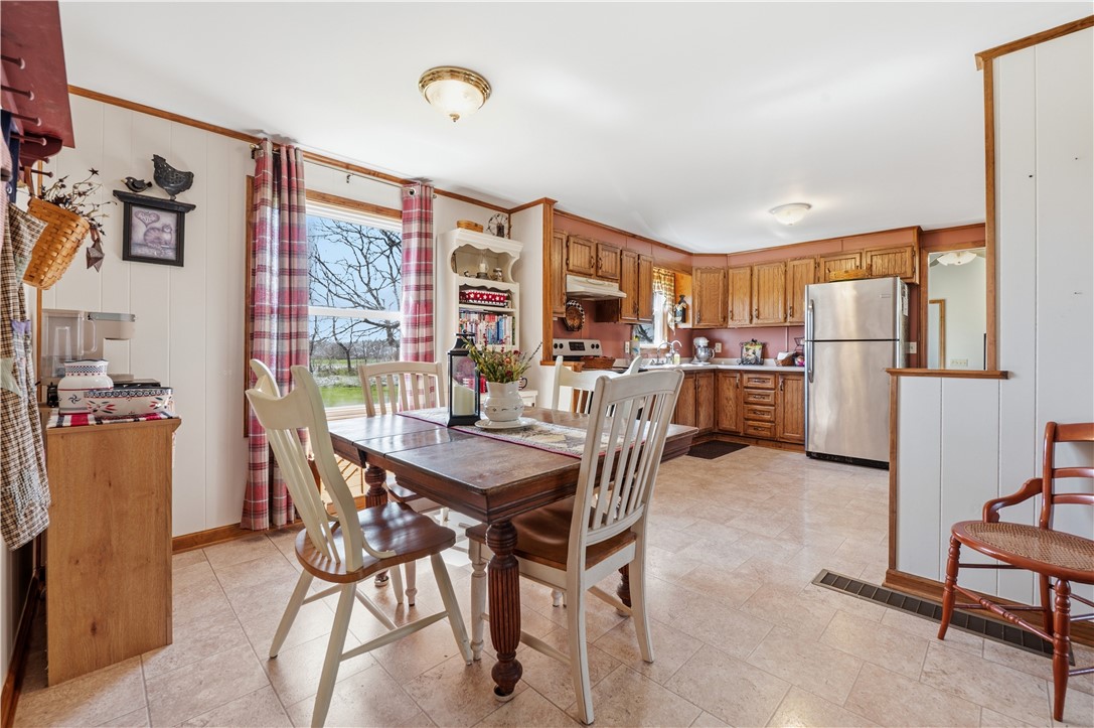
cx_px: 547
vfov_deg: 81.1
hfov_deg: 104.3
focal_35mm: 14
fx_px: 425
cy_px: 364
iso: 100
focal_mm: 14
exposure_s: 1.3
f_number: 8
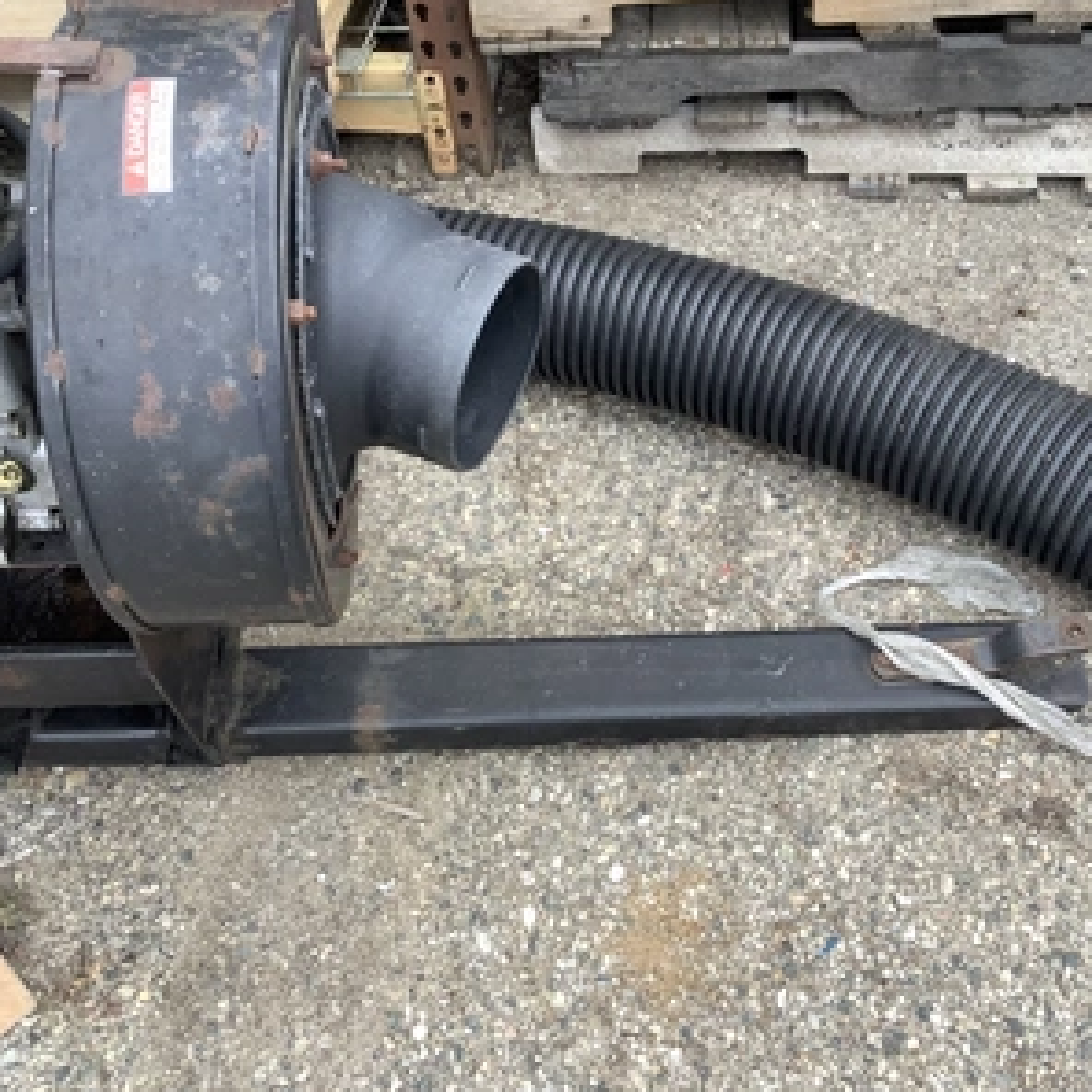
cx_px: 605
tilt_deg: -53.6
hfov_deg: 44.9
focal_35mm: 37
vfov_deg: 44.9
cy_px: 550
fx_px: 1321
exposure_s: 1/120
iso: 32
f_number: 2.4
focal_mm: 3.3
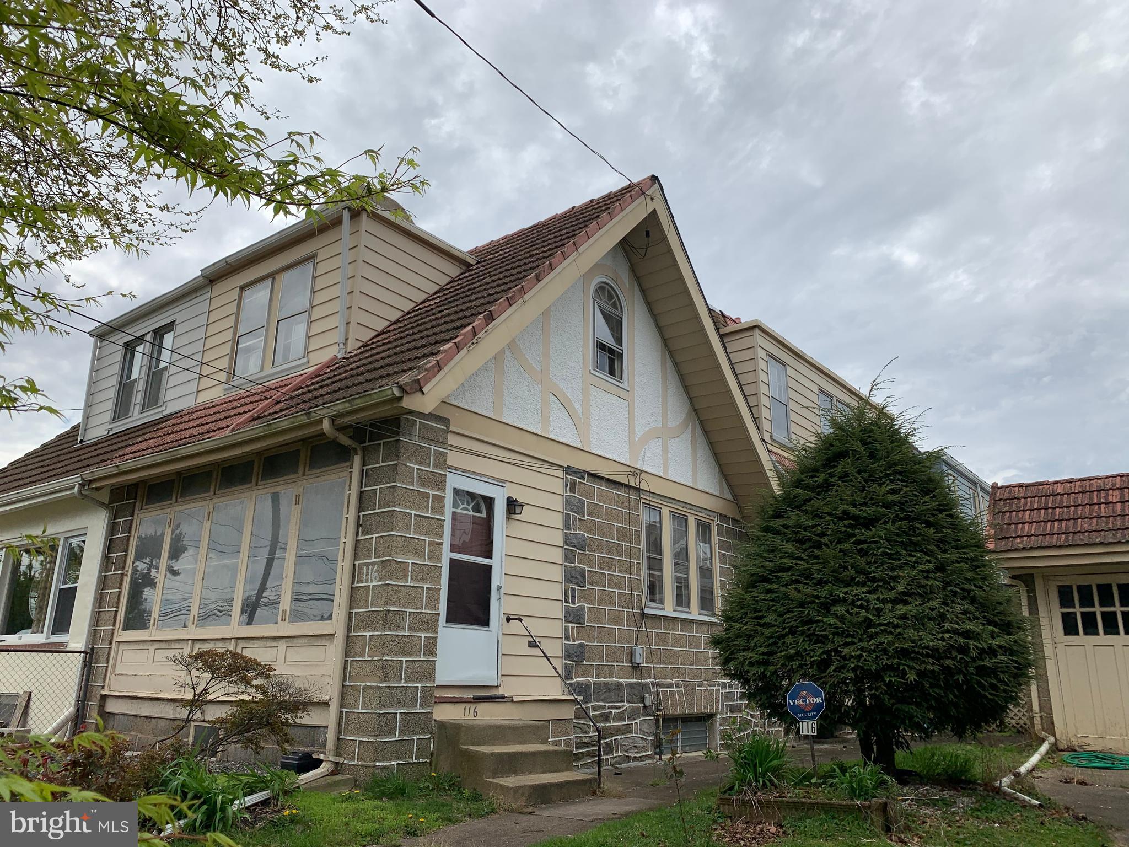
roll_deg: -1.2
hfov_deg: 67.3
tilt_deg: +17.4
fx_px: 848
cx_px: 564
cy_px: 424
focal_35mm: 26
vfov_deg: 53.1
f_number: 1.8
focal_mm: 4.25
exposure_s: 1/3650
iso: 25
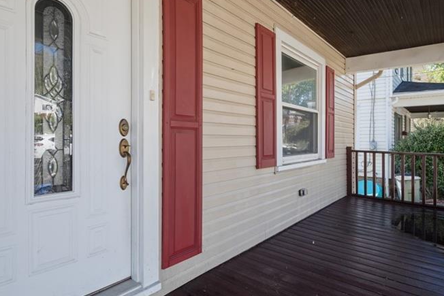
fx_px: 271
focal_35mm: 22
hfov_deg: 78.5
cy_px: 136
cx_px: 237
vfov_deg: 57.2
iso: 400
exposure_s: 1/25
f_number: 8
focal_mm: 14
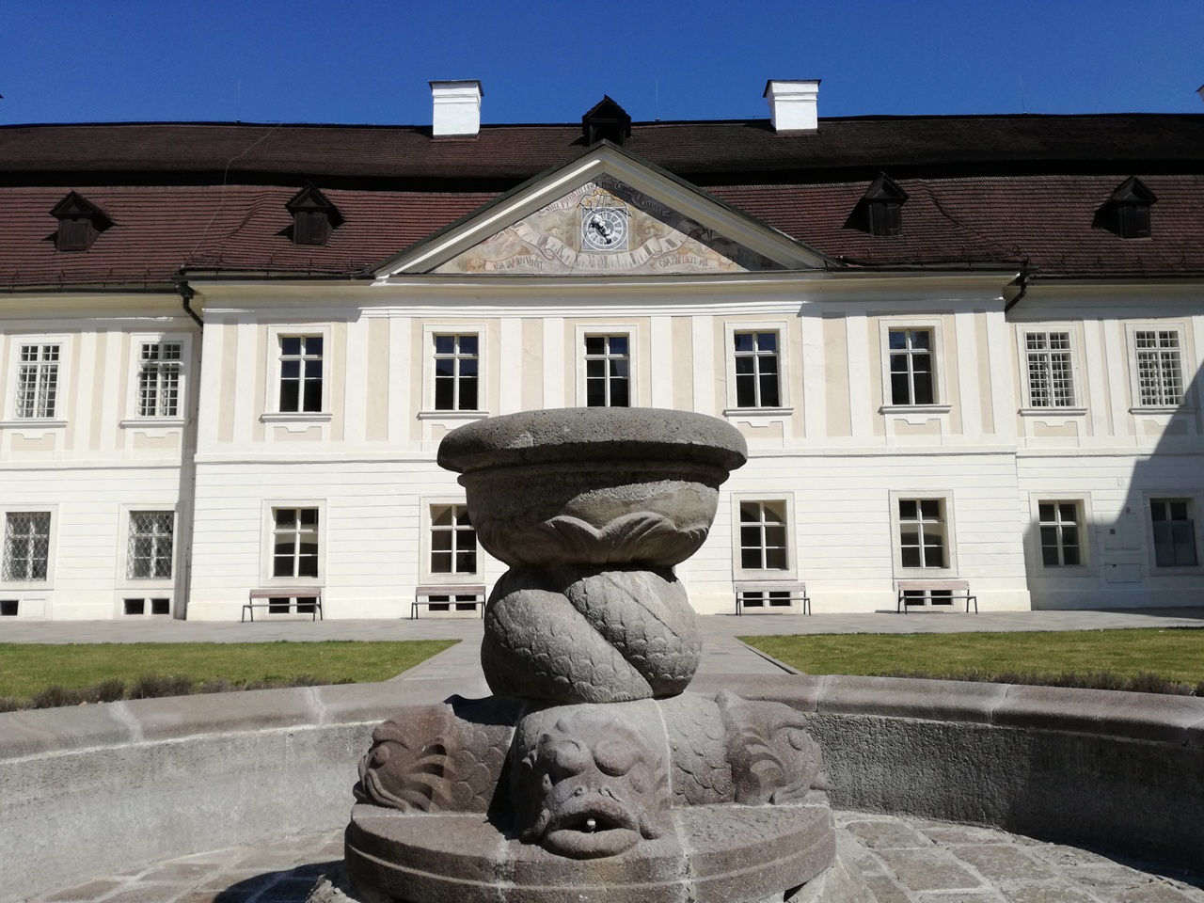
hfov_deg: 65.3
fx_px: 939
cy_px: 452
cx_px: 602
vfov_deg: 51.4
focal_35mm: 27
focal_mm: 3.79
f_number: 2
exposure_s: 1/1916
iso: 50
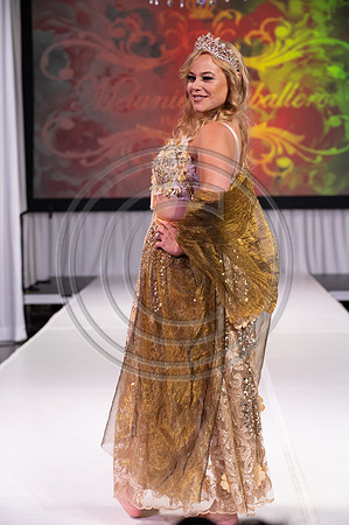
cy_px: 262
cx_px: 174
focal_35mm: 92
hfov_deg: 14.8
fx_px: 1341
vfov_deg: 22.2
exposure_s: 1/400
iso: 2000
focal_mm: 92
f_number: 5.6
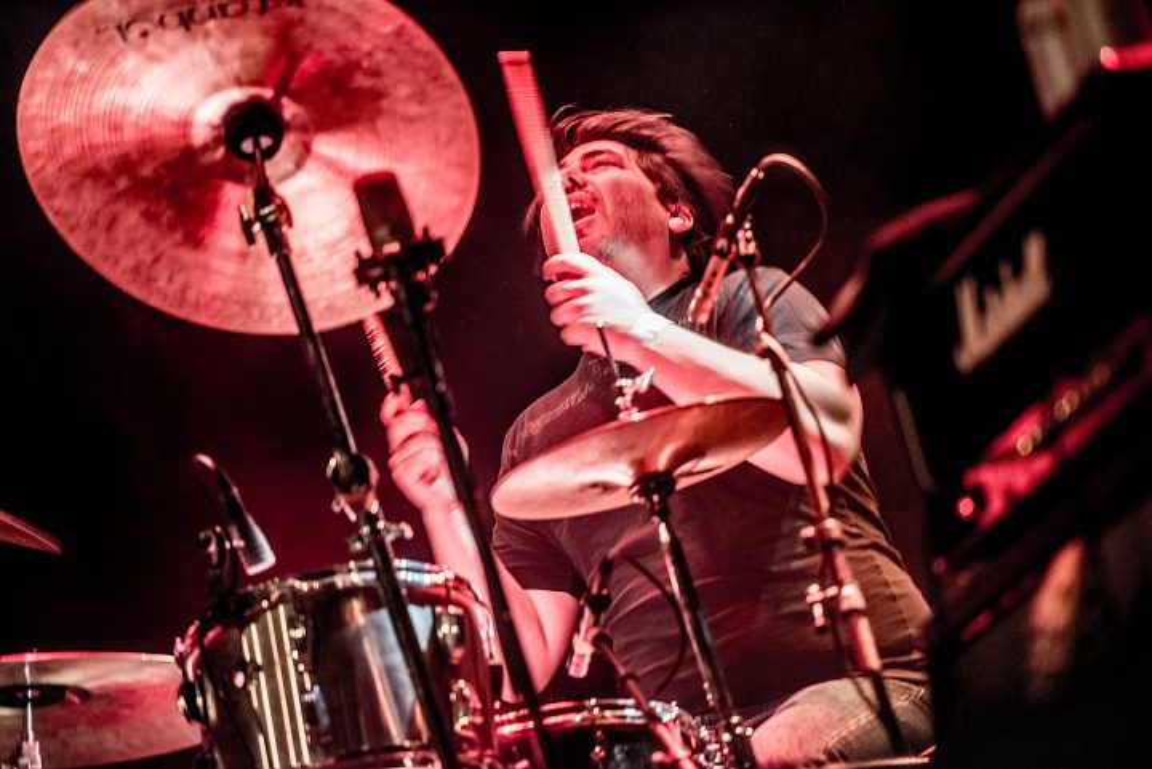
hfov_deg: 10.3
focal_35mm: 200
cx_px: 576
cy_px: 384
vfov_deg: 6.9
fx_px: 6404
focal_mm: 200
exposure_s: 1/80
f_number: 2.8
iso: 1600
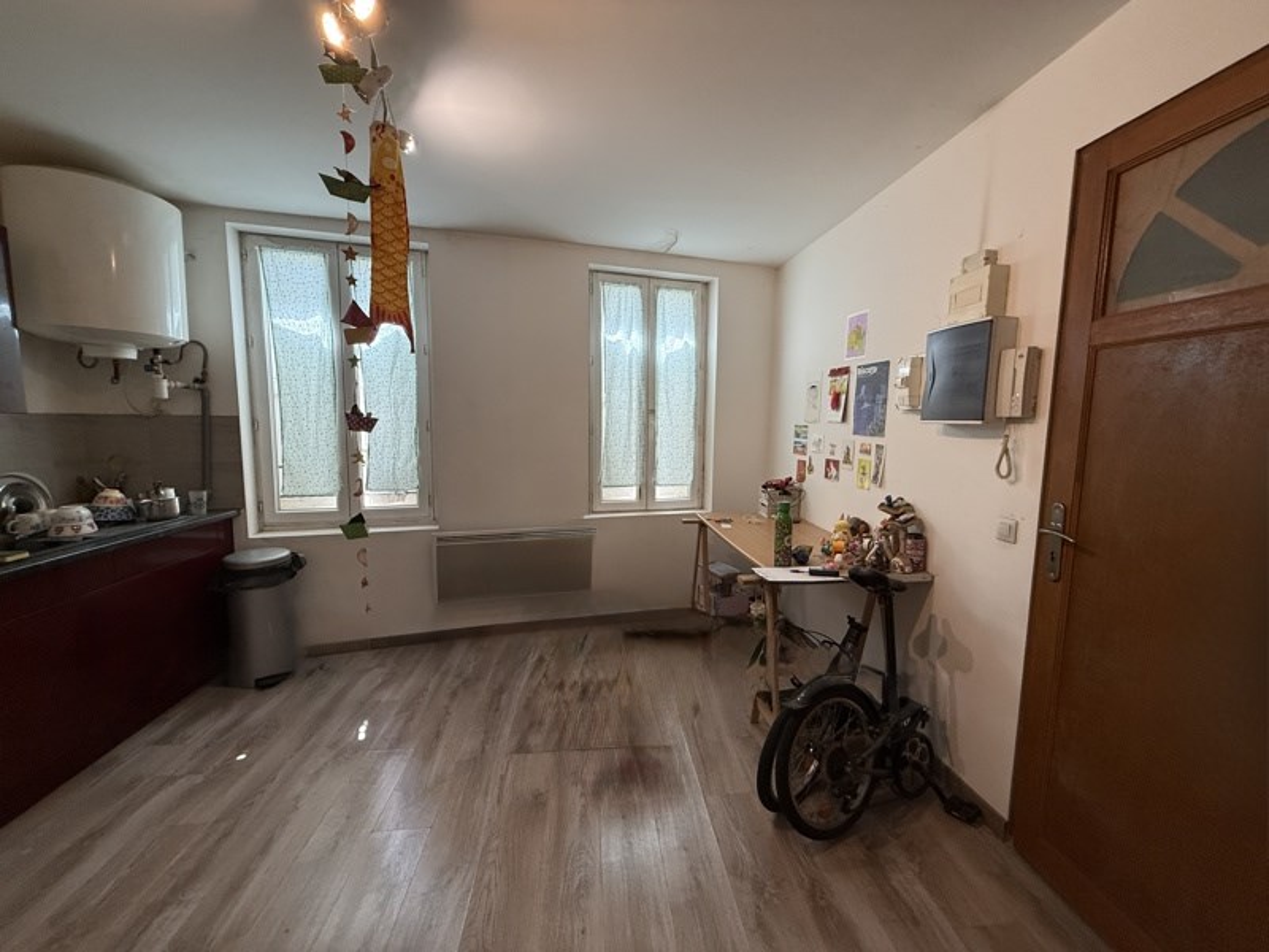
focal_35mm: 14
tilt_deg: -5.4
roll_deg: -0.7
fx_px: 513
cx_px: 634
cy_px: 476
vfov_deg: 85.7
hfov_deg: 102.1
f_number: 2.2
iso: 250
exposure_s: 1/99
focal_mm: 2.22
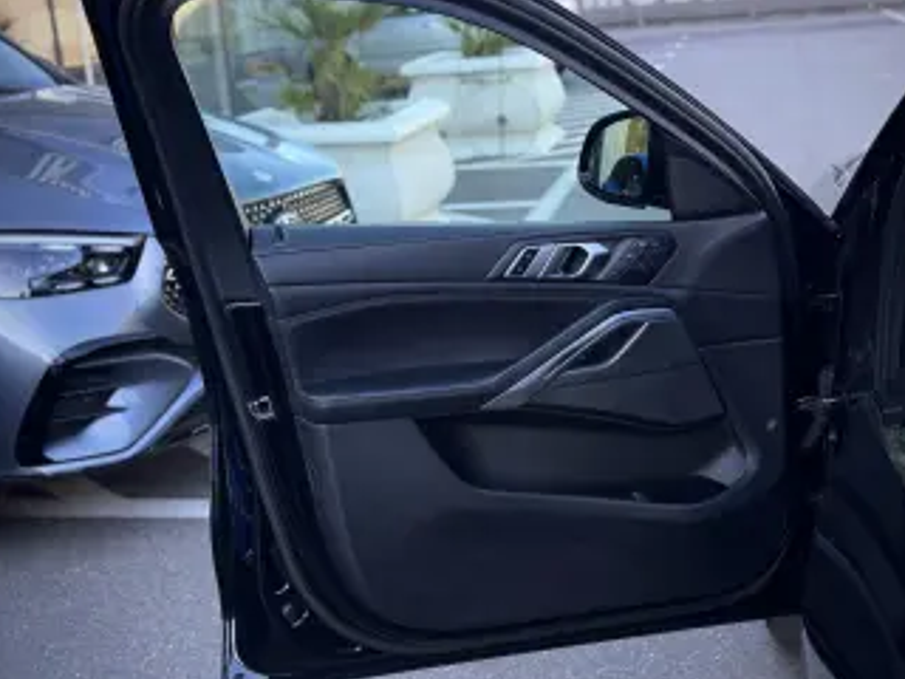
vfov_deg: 27.0
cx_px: 484
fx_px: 1412
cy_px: 376
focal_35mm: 54
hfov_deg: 35.5
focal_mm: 6.76
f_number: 1.78
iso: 64
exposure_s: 1/221
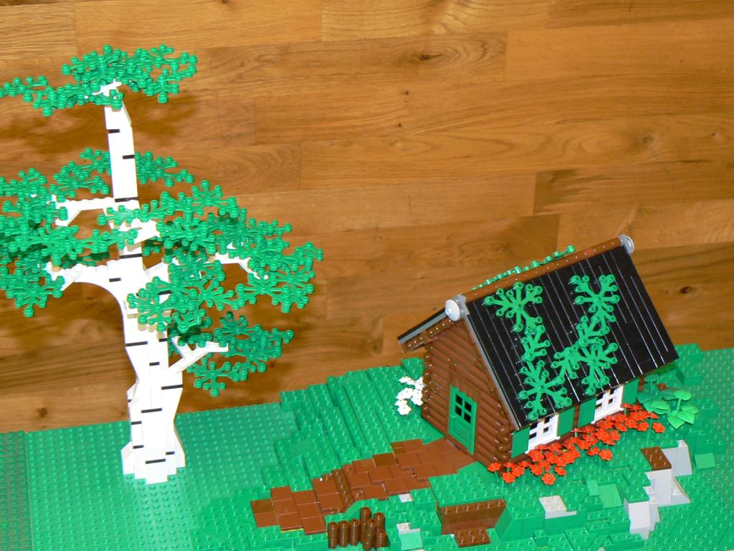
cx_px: 367
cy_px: 276
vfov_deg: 21.3
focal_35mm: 69
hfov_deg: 28.2
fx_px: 1463
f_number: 3.2
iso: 100
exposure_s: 1/8
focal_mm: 9.5
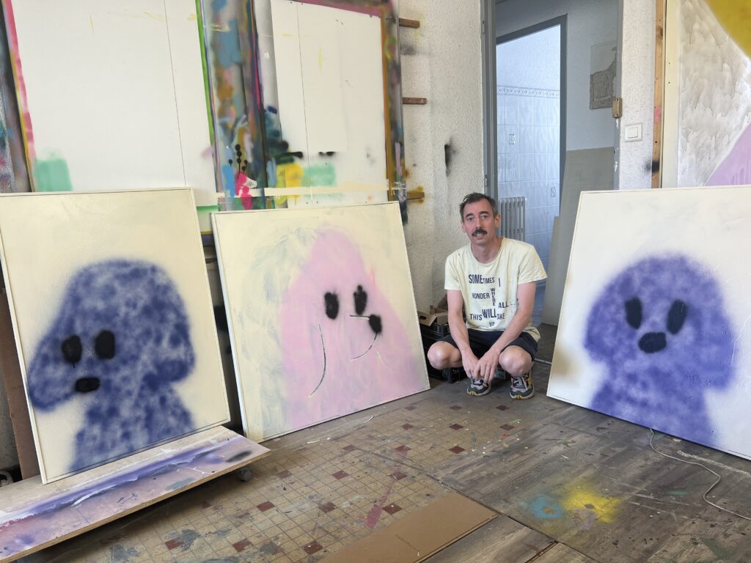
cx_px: 376
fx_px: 564
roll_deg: +2.5
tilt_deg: -10.2
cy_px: 282
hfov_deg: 67.3
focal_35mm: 26
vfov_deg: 53.1
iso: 32
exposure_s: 1/100
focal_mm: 5.7
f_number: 1.5
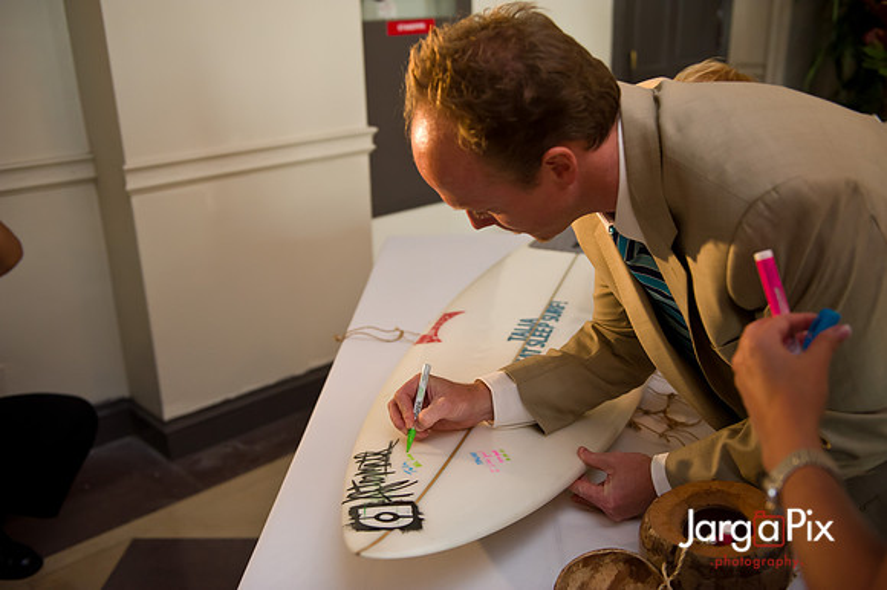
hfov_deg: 54.5
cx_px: 444
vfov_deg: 37.8
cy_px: 295
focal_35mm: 35
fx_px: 862
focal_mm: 35
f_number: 3.2
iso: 1600
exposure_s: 1/125
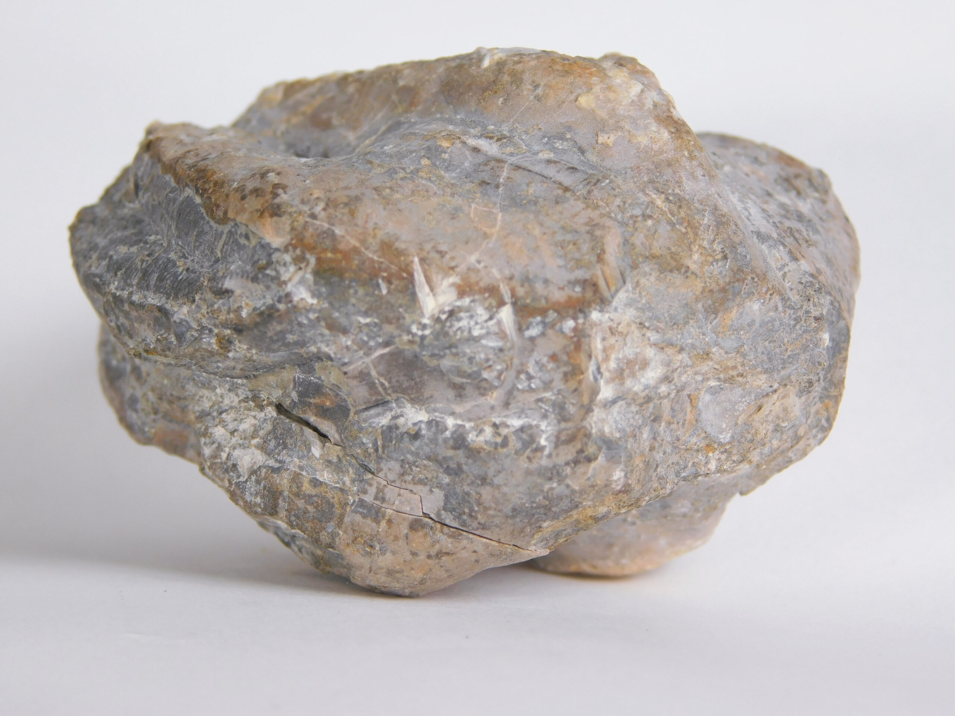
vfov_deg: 12.9
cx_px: 478
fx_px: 3173
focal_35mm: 115
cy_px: 358
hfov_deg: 17.1
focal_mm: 20.3
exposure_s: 1/100
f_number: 4.8
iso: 125
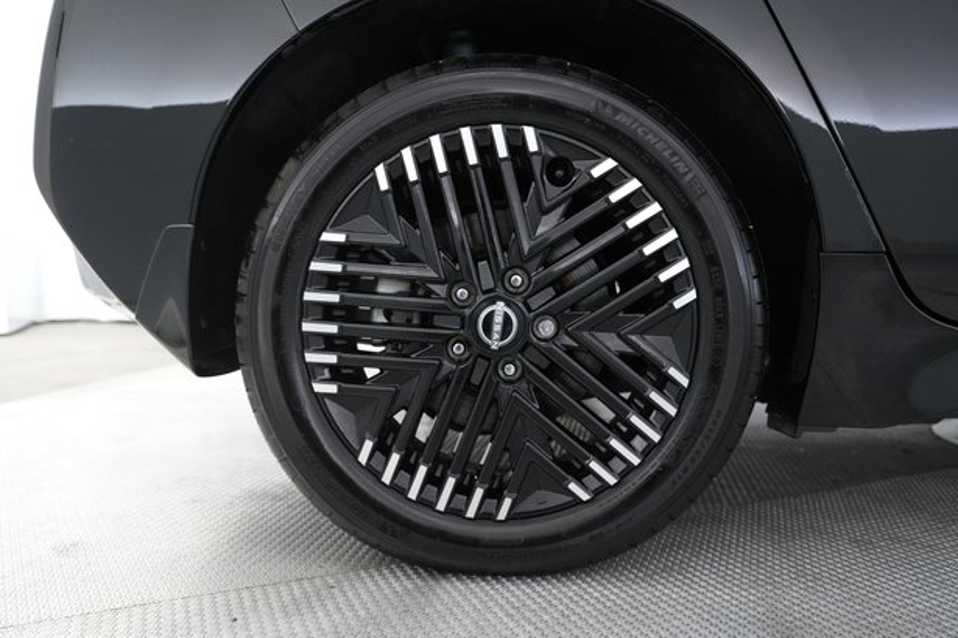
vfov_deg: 49.5
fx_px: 692
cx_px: 497
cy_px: 330
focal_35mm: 26
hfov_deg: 69.4
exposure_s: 1/160
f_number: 2.8
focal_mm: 25
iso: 5000
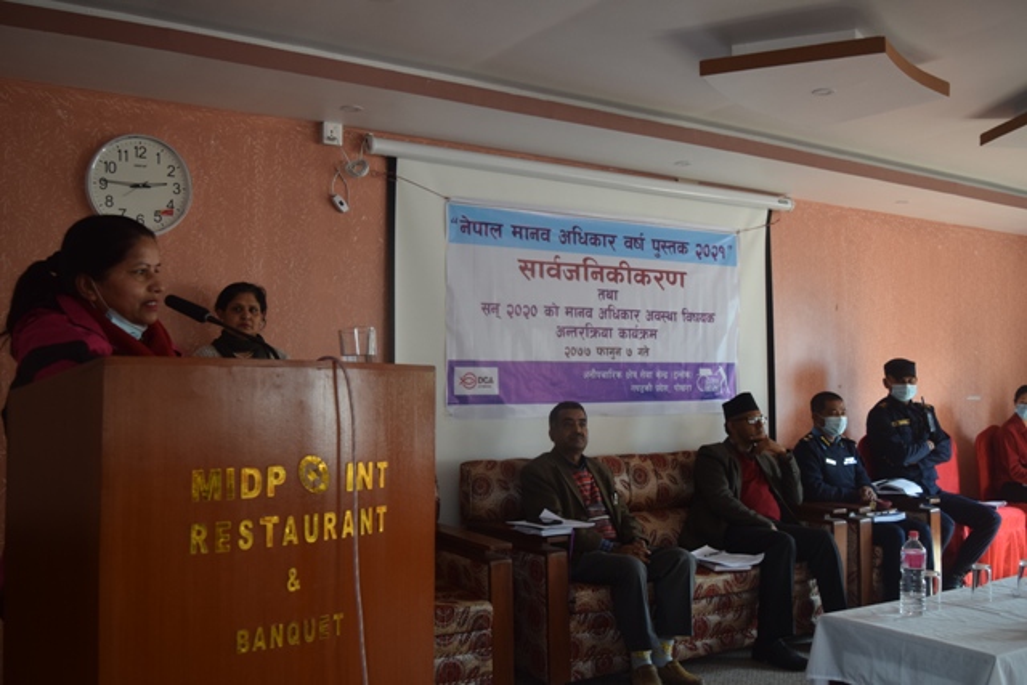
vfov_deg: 38.4
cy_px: 342
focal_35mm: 34
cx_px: 514
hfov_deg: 55.1
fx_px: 984
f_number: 4
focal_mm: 23
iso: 560
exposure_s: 1/60
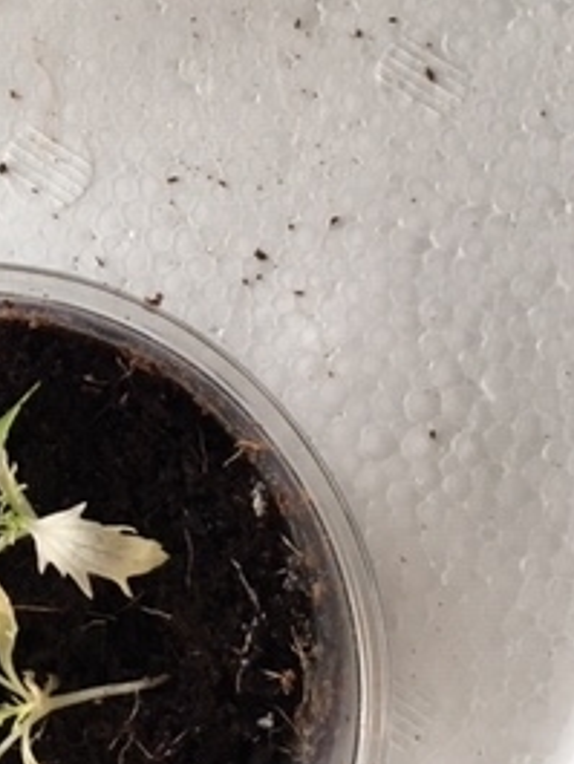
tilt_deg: -81.5
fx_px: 1546
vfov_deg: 27.3
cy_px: 179
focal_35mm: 70
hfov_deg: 20.3
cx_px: -23
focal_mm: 4.15
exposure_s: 1/30
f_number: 2.2
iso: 40
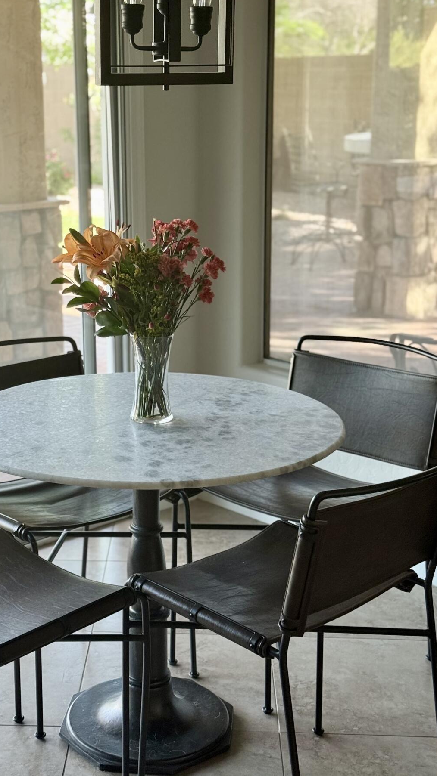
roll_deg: +0.7
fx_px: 1195
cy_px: 349
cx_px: 139
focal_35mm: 58
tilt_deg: -14.3
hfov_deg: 20.6
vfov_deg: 36.0
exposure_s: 1/119
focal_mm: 6.76
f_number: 1.78
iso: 100
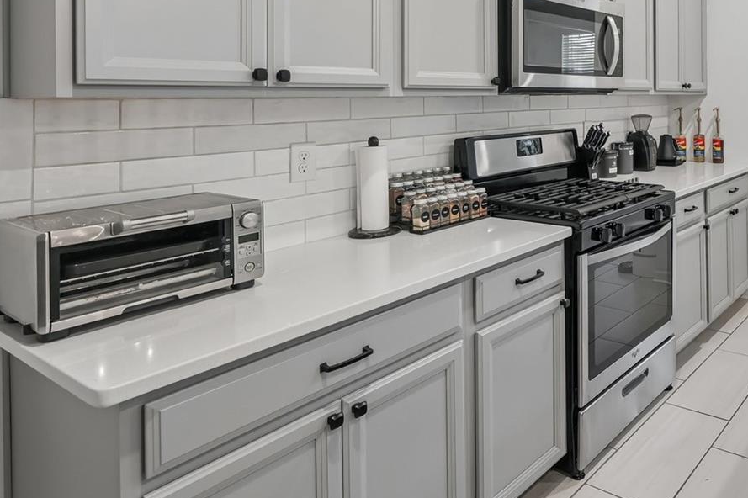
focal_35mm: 27
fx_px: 561
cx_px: 639
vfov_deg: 45.2
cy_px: 90
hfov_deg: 59.8
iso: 400
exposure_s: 1/15
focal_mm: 15
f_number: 8
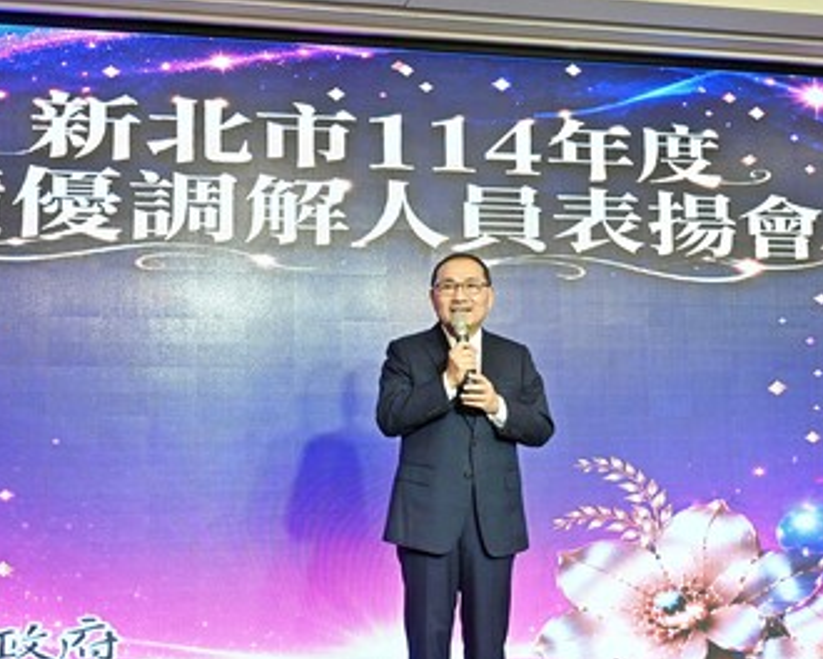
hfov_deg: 37.3
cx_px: 389
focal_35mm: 50
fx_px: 1218
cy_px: 331
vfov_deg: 30.3
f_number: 4.5
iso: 2500
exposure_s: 1/125
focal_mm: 44
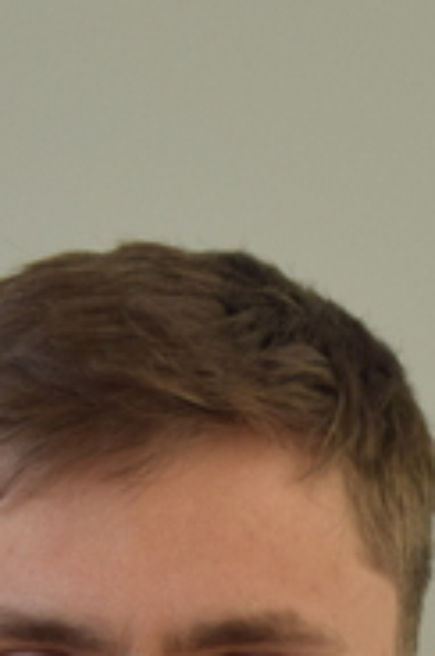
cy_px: 1301
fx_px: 7386
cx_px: 45
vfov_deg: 5.0
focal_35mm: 406
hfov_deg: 3.4
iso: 400
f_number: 5
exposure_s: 1/100
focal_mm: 52
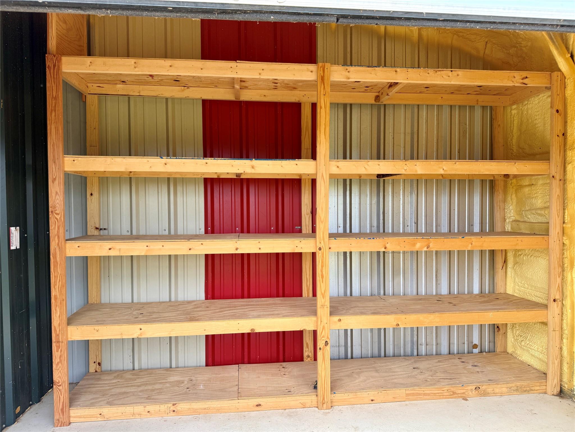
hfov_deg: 71.6
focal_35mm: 24
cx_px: 288
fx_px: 399
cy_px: 216
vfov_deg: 56.8
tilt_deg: -0.7
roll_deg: +1.0
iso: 80
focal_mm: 6.76
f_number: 1.78
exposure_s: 1/772
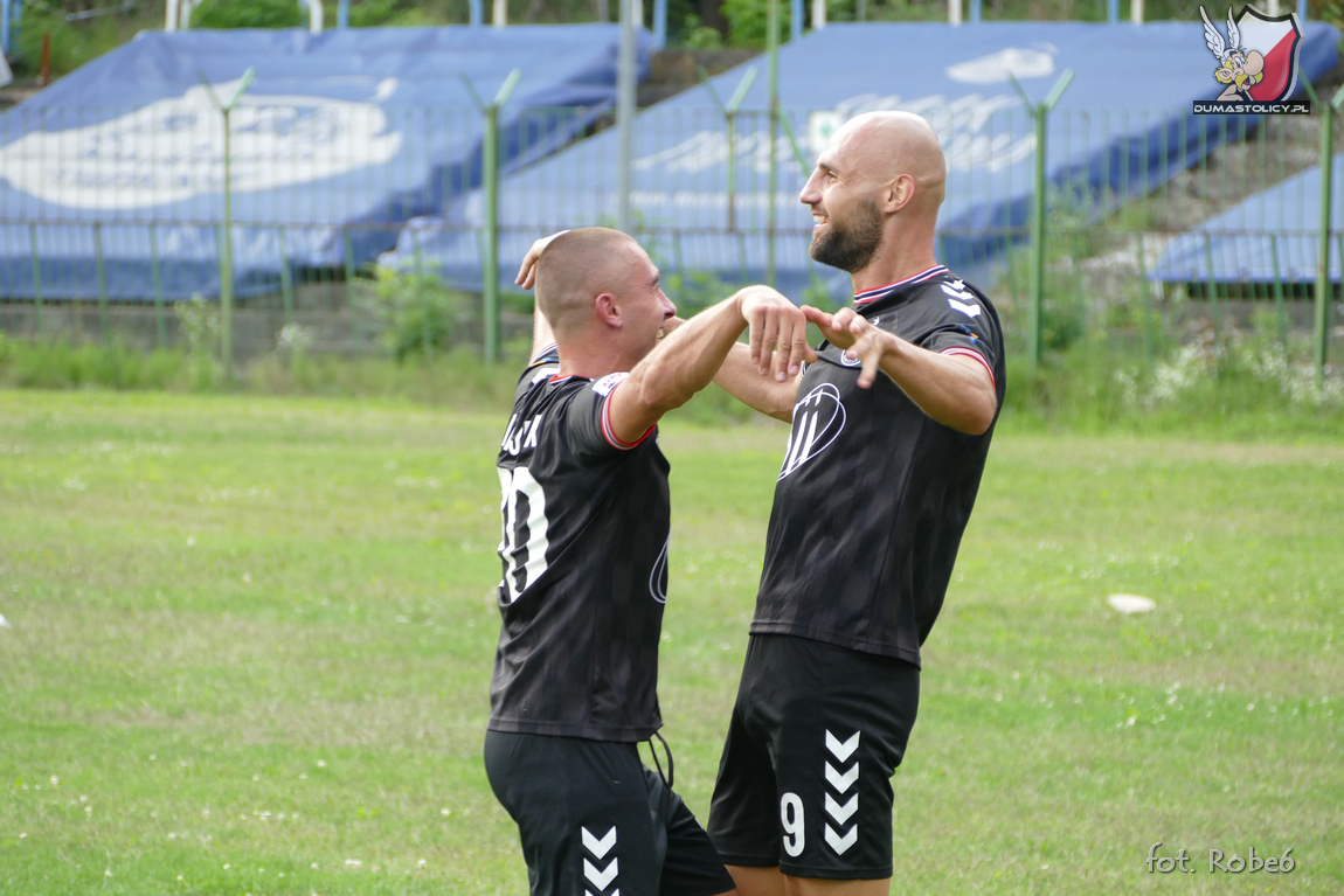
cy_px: 448
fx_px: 9857
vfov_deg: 5.2
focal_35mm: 264
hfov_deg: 7.8
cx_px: 672
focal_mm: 96.45
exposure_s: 1/500
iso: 250
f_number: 4
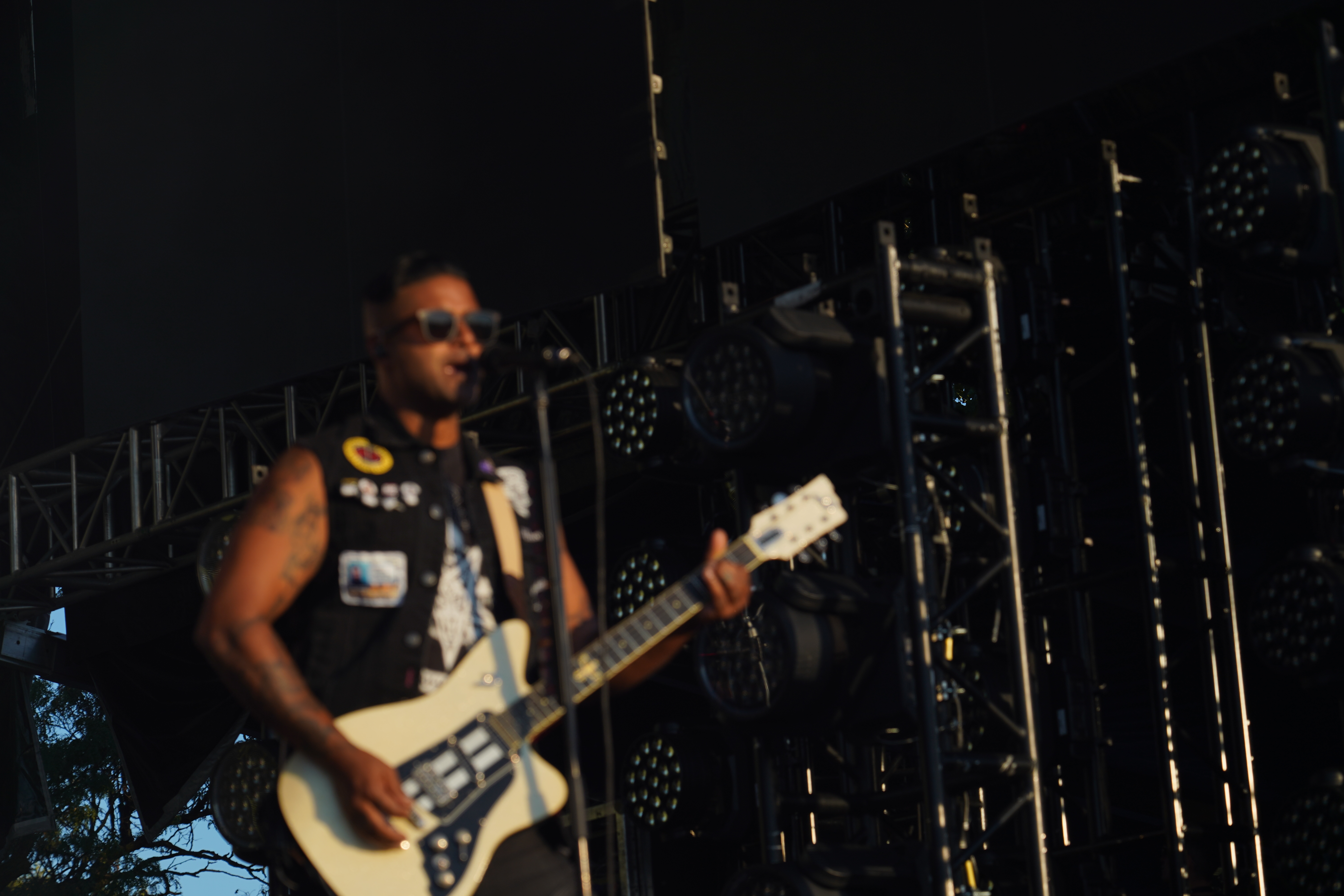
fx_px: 3920
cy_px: 448
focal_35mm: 105
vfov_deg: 13.0
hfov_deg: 19.5
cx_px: 672
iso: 100
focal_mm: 105
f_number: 6.3
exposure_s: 1/320
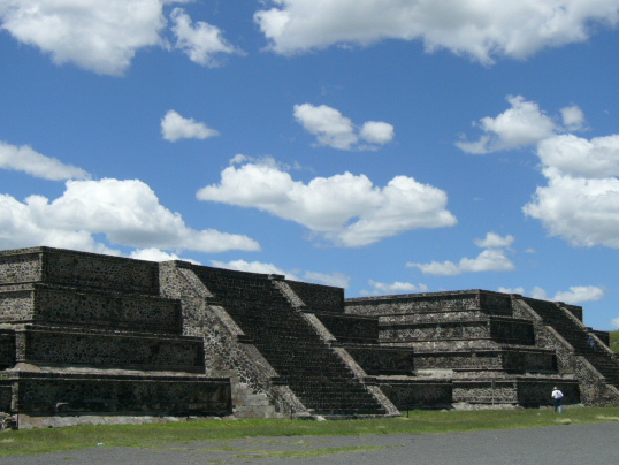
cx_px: 324
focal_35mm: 63
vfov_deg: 23.3
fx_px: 1127
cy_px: 221
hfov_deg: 30.7
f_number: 9.7
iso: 50
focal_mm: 8.8
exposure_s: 1/200
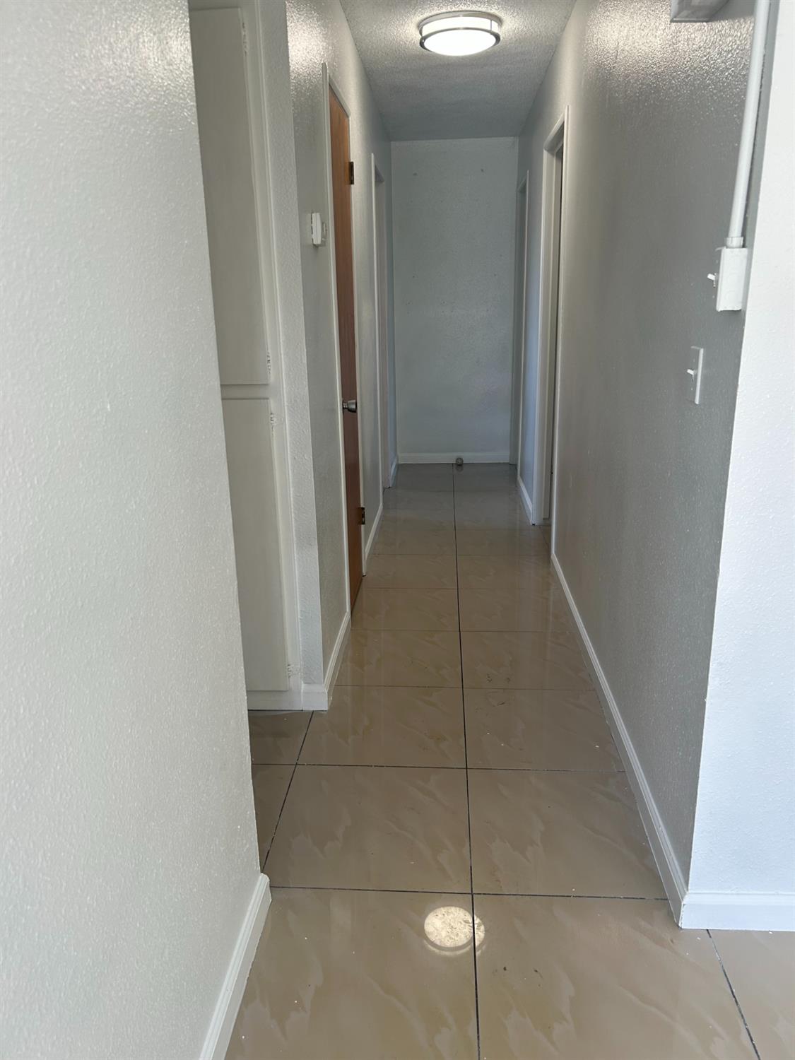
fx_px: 796
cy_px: 530
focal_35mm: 26
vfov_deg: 67.3
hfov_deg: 53.1
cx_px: 398
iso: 64
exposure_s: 1/160
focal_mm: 5.7
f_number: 1.5
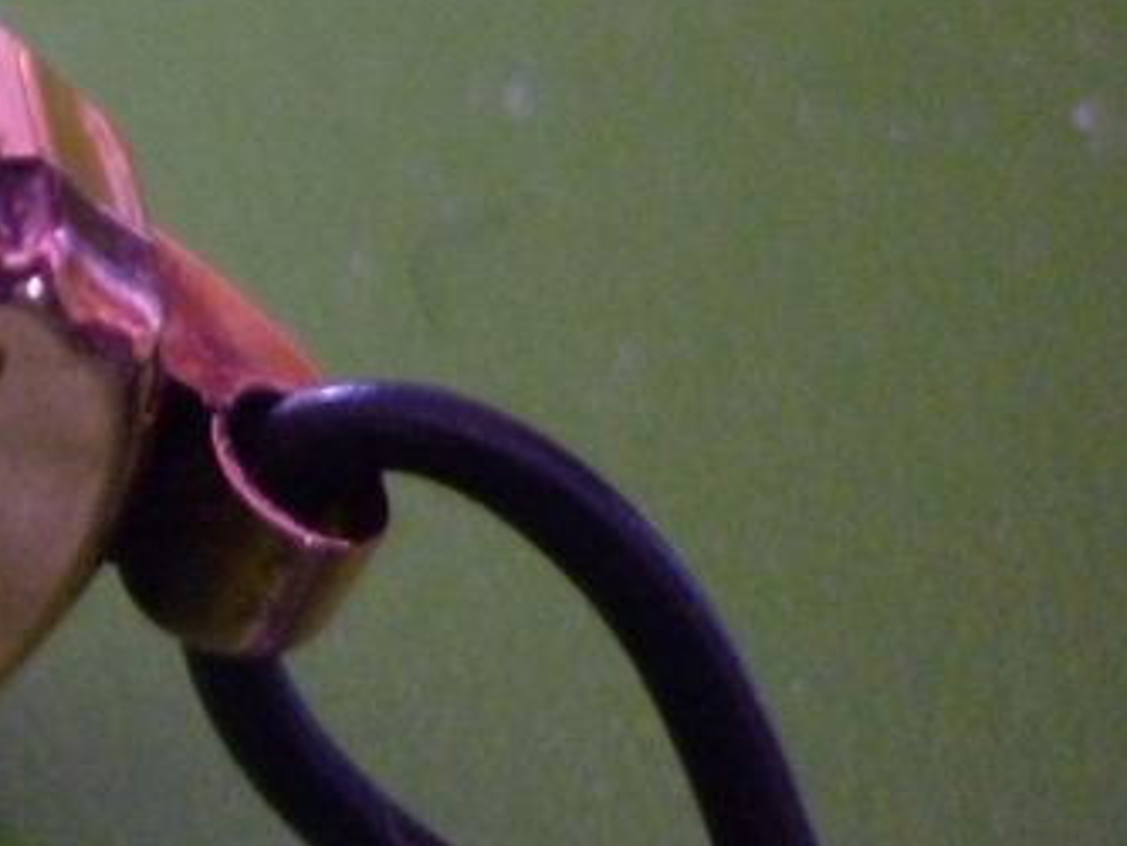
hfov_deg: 17.8
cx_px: -558
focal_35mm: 99
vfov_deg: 14.9
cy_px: 491
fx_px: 3224
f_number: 2.8
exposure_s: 1/8
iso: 400
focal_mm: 5.5
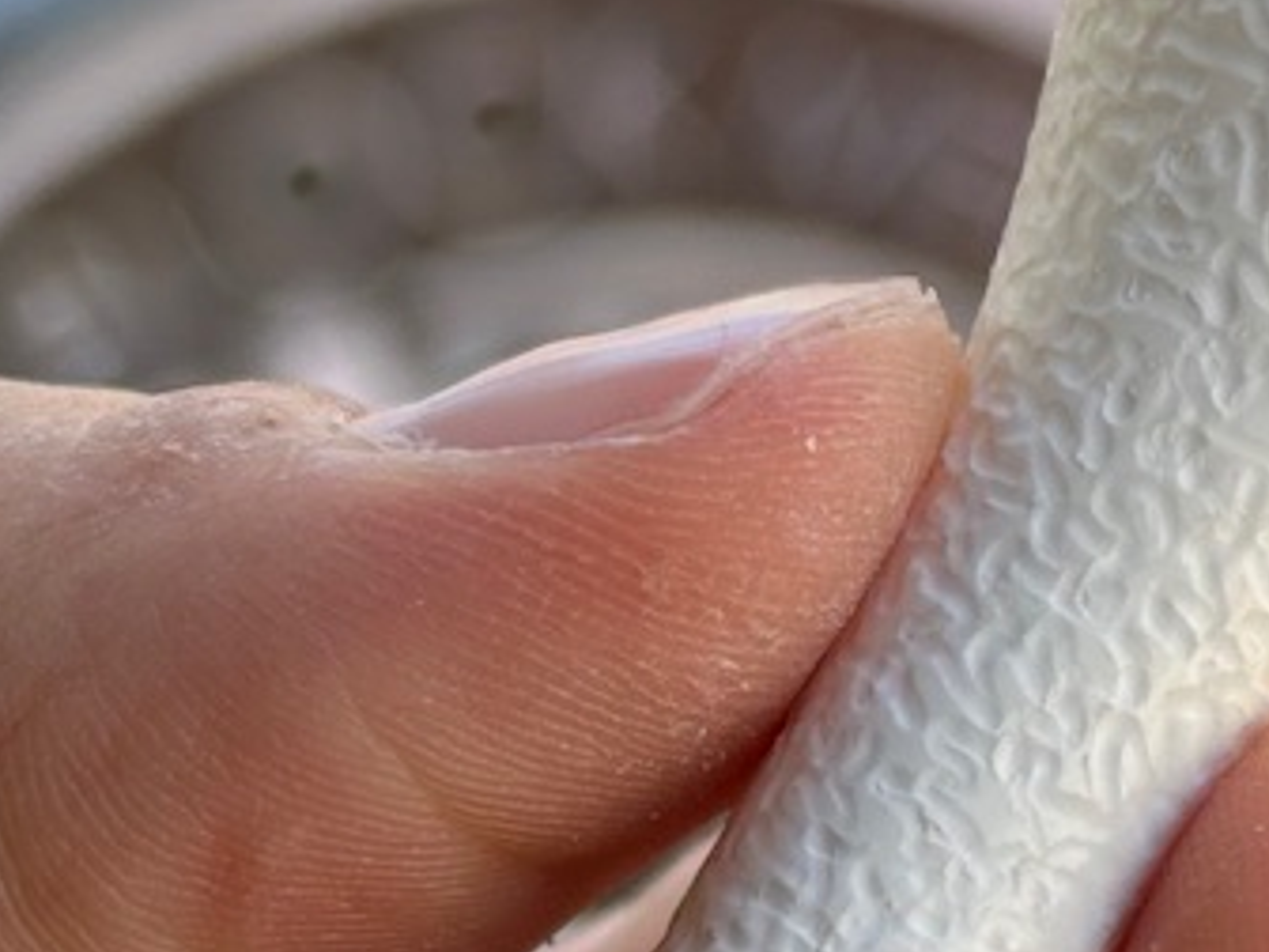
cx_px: 1243
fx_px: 6709
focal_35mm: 183
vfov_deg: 8.1
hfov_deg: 10.7
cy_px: 725
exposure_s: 1/437
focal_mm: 6.86
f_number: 1.78
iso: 64
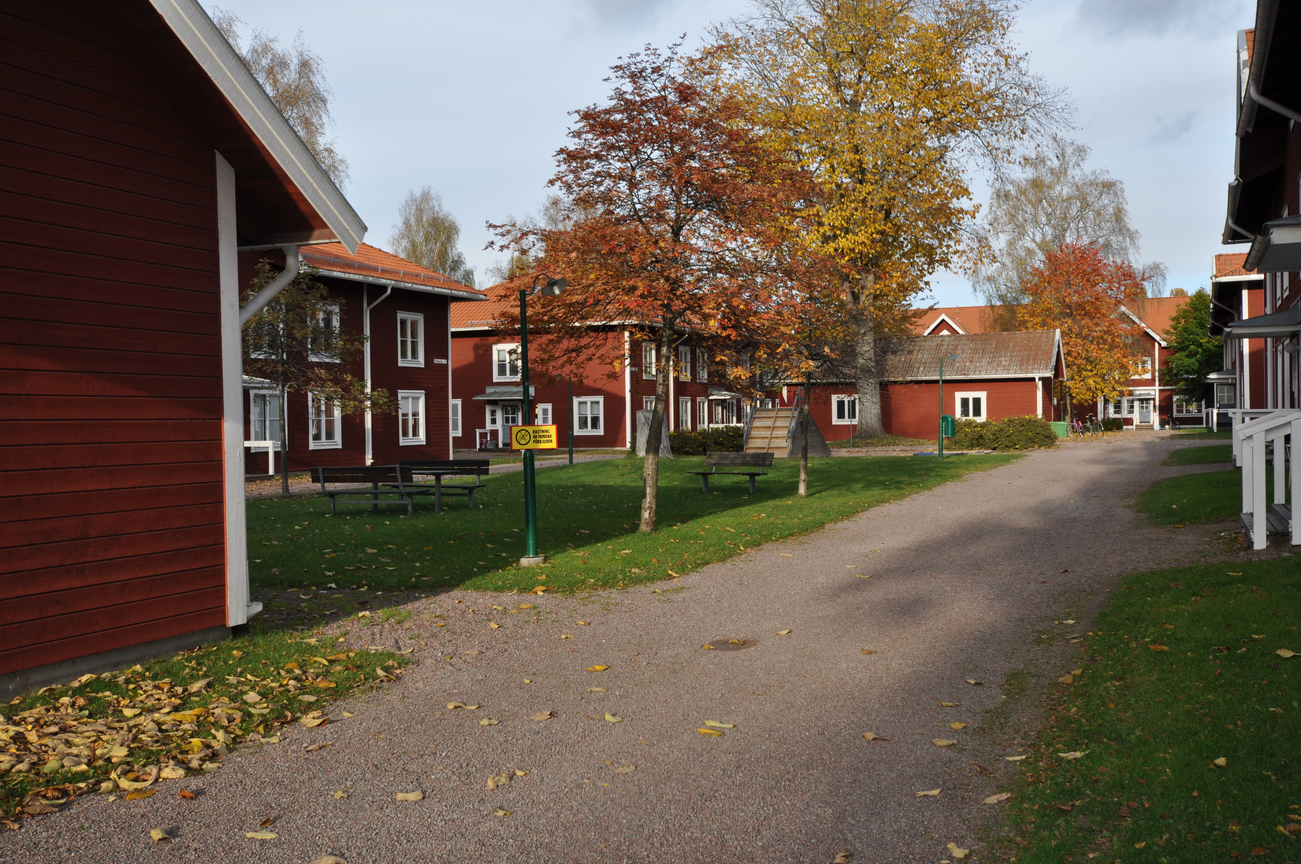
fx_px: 1299
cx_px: 650
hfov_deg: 53.2
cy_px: 432
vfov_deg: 36.8
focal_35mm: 36
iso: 200
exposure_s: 1/200
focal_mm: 24
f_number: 8
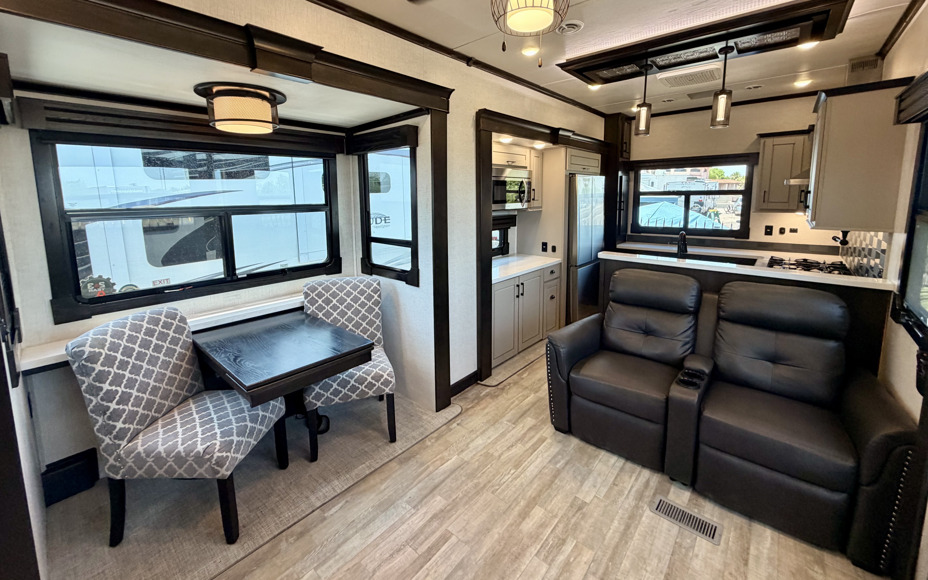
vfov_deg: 74.2
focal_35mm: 15
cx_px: 467
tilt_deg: -9.9
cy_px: 242
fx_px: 379
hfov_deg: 101.5
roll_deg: +0.1
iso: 200
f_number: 2.2
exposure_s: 1/73
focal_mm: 2.22
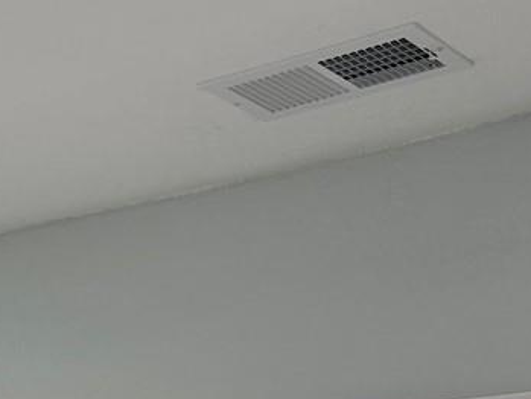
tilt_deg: +5.0
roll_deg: -1.1
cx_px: 14
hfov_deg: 17.5
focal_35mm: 110
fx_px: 1688
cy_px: 548
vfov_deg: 12.9
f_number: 1.78
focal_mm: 6.76
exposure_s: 1/330
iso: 100
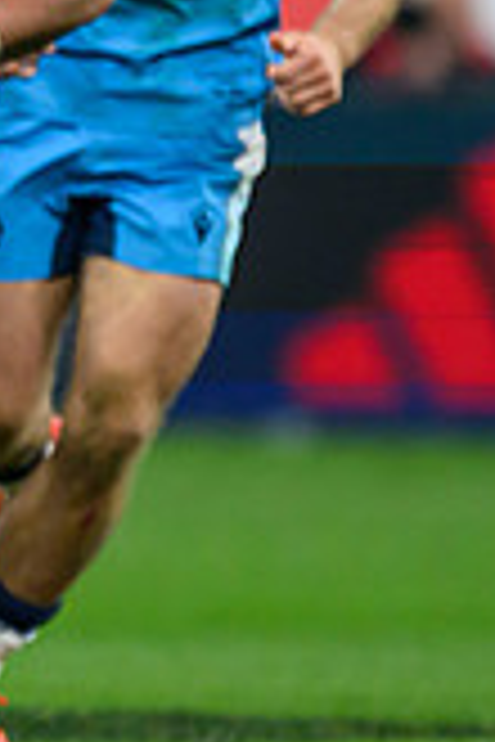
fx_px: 48919
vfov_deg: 0.9
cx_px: -781
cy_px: 16
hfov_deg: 0.6
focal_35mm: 2372
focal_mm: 560
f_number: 4
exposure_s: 1/1600
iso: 3200
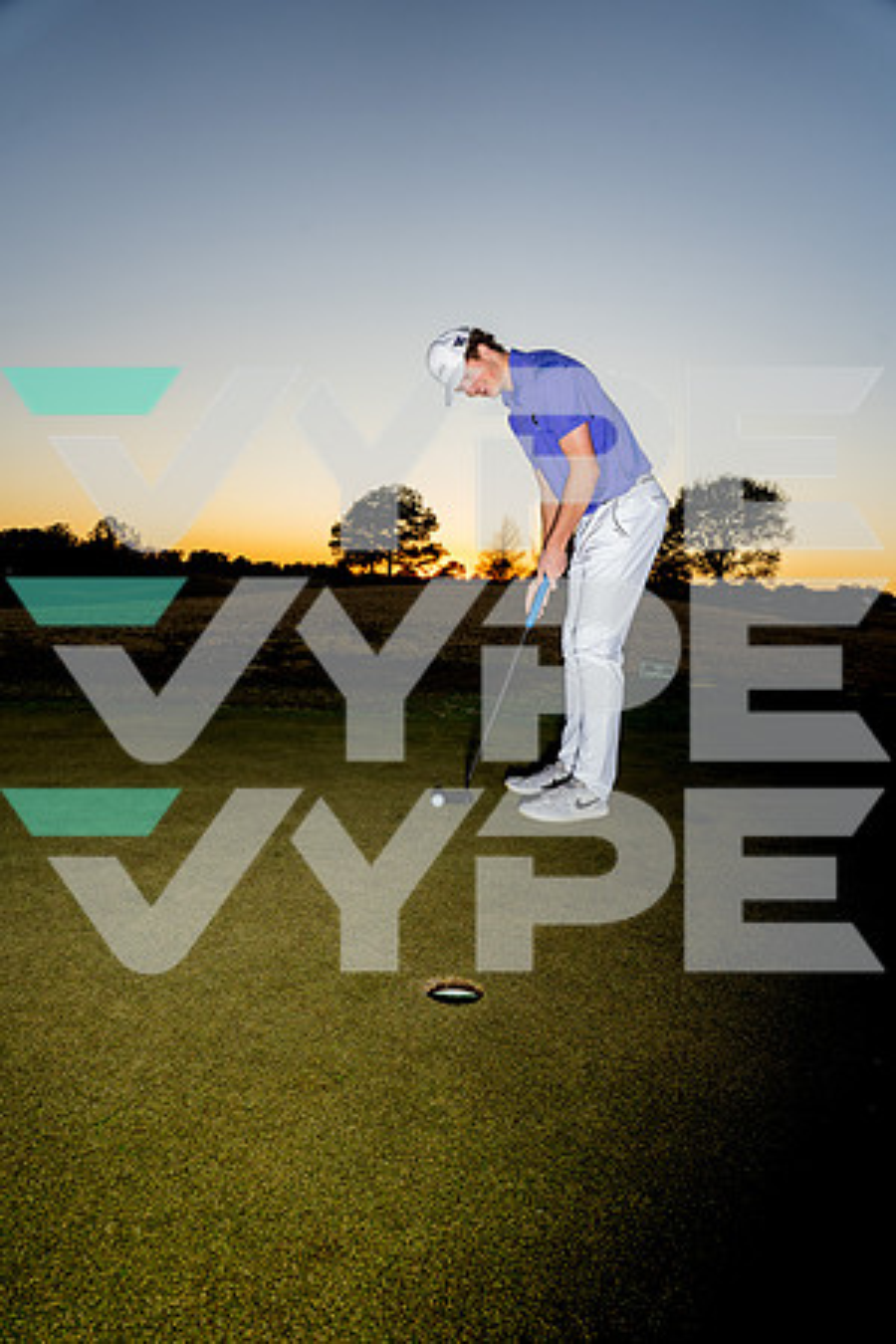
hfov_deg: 55.1
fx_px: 859
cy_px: 672
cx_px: 448
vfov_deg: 76.1
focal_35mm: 23
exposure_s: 1/250
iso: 640
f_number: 7.1
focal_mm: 23
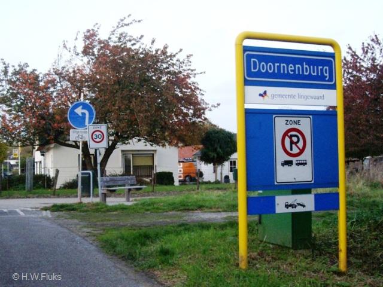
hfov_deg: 49.0
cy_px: 144
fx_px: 420
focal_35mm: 38
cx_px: 192
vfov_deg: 37.7
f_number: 2.8
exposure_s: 1/60
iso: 400
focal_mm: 7.9
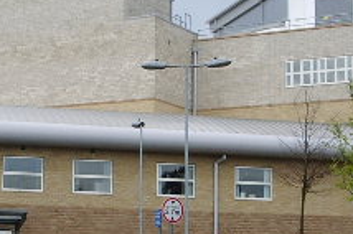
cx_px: 79
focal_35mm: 109
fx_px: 1067
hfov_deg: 18.6
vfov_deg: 12.5
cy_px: 175
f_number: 4.3
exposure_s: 1/250
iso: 50
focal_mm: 5.8
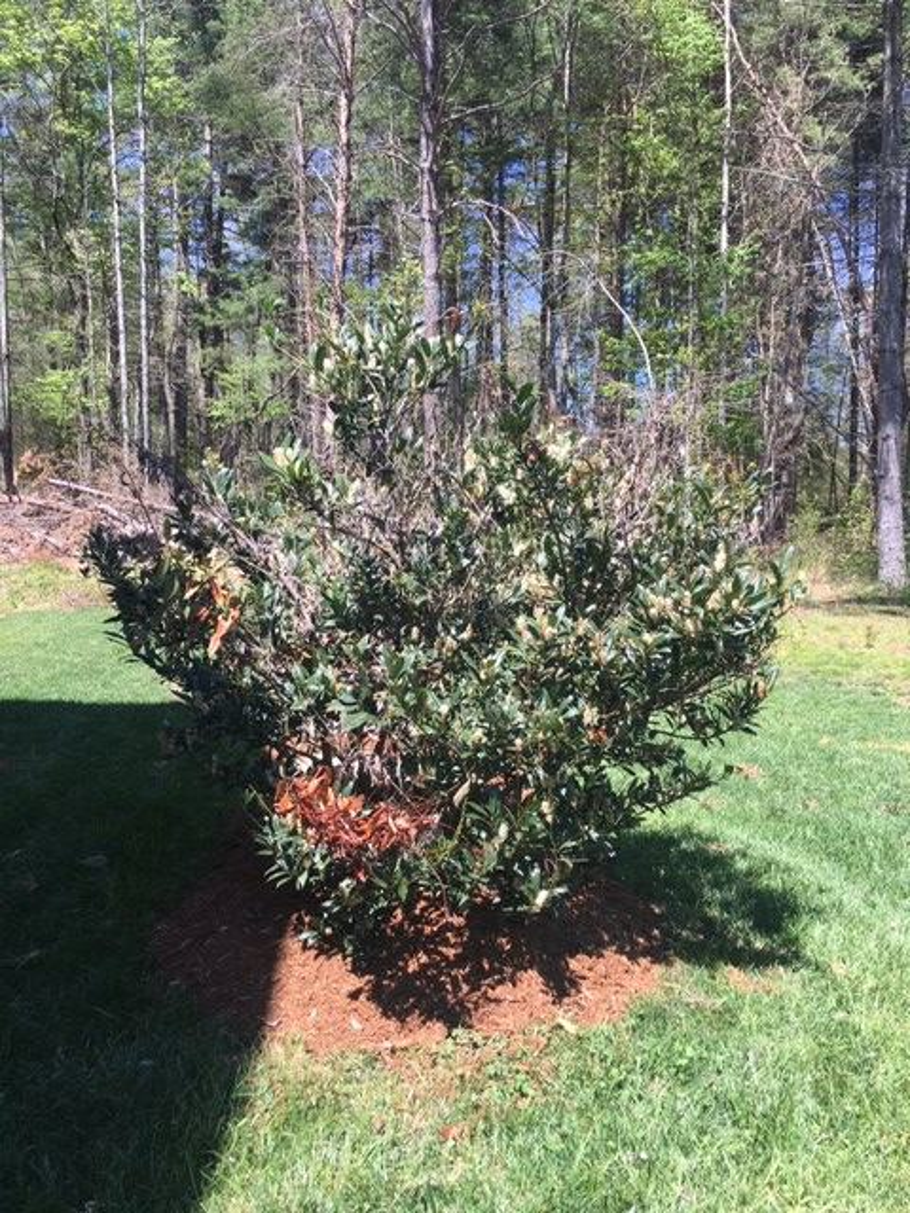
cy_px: 606
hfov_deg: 48.2
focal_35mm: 29
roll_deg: +0.2
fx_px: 1016
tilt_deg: -4.6
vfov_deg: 61.7
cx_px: 455
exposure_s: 1/503
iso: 25
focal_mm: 4.15
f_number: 2.2
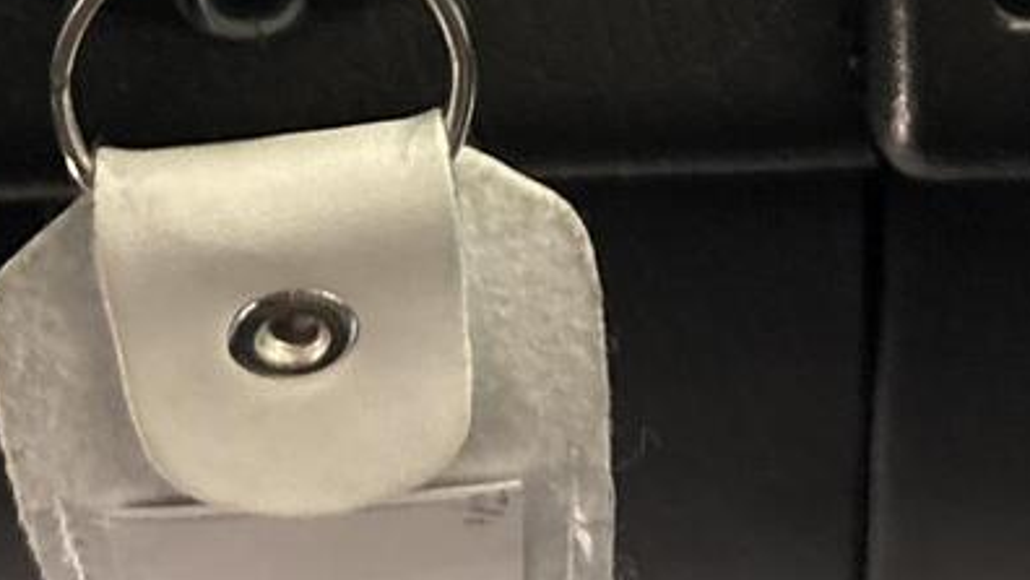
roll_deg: +5.9
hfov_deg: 20.7
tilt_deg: -28.8
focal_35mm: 103
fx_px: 2814
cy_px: -676
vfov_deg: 10.5
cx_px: 421
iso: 1000
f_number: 1.6
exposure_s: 1/30
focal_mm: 5.96
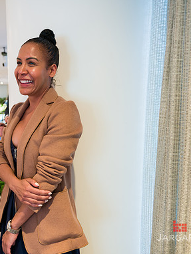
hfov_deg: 38.5
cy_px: 127
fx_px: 257
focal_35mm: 35
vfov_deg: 52.6
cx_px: 27
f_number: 4
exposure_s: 1/25
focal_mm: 24
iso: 640
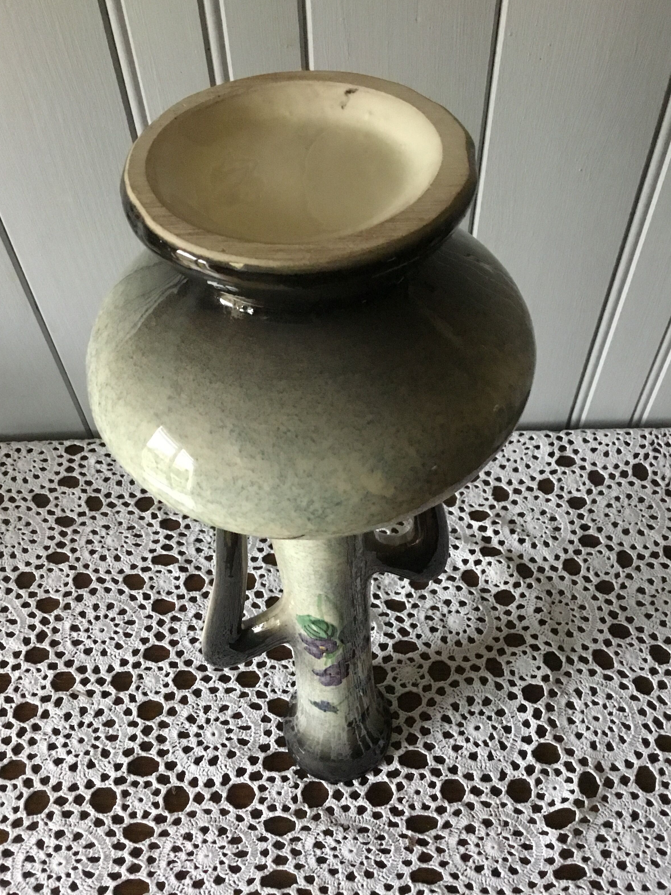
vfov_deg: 56.8
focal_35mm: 32
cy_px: 435
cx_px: 325
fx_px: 827
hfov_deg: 44.2
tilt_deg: -52.9
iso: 320
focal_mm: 3.3
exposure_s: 1/17
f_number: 2.4
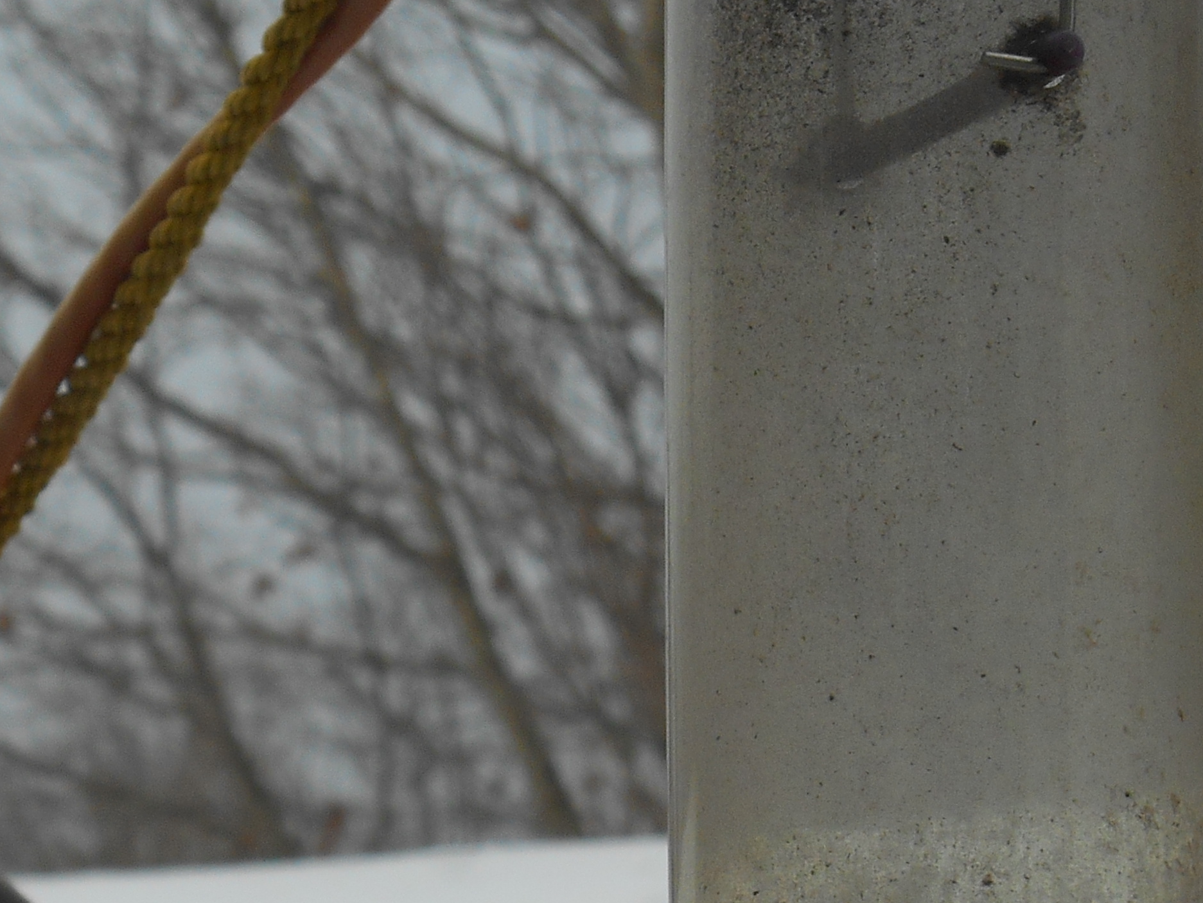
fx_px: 7646
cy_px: 650
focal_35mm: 220
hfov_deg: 9.0
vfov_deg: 6.7
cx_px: 71
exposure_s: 1/320
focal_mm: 14.3
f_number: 4.7
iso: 80
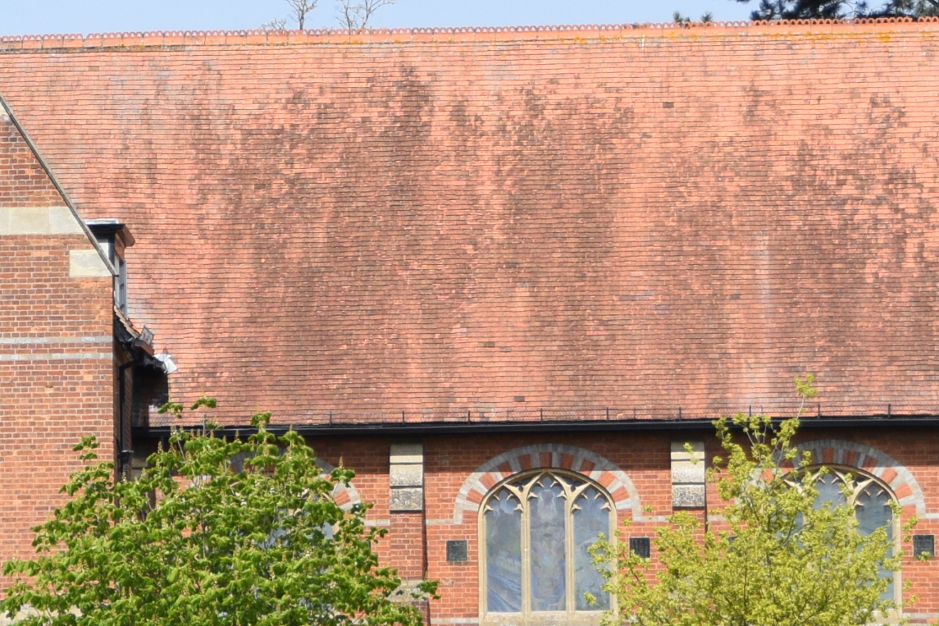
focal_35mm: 330
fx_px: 8606
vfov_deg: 4.2
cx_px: -271
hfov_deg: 6.2
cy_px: 404
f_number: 6.3
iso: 400
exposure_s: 1/1600
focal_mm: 56
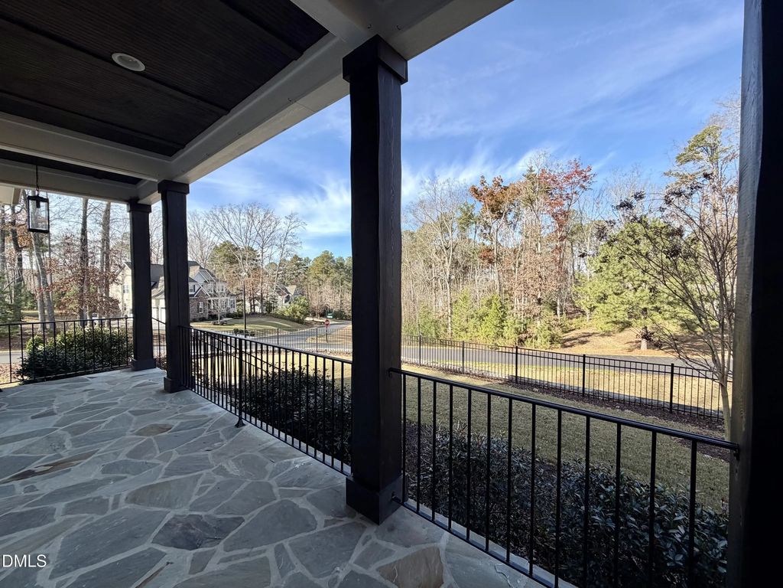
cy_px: 294
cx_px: 392
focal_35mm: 14
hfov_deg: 102.1
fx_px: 317
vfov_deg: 85.7
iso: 40
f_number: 2.2
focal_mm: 2.22
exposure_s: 1/607
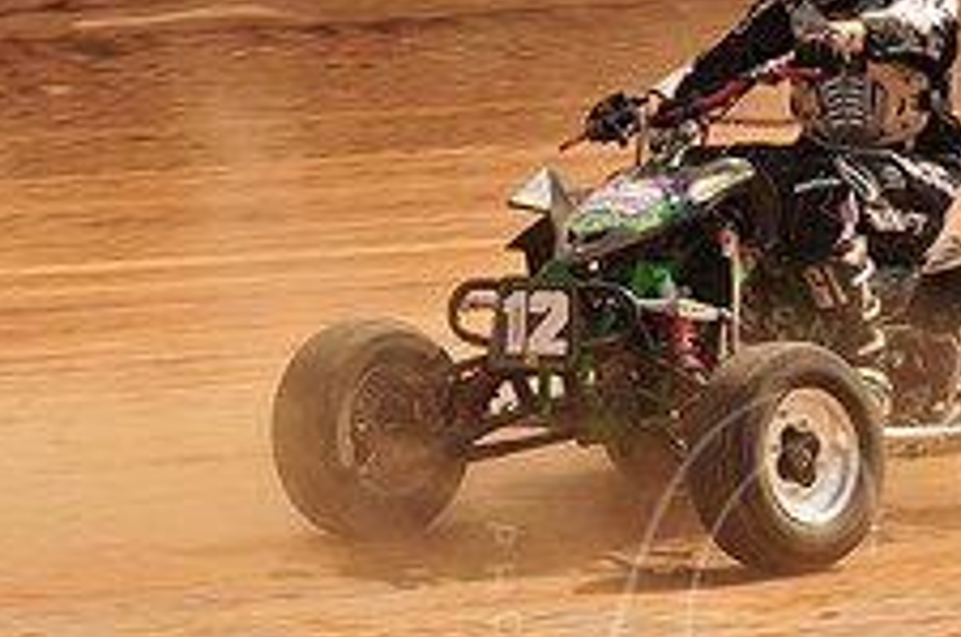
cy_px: 167
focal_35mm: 310
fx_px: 8258
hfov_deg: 6.7
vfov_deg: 4.4
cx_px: 739
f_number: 10
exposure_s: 1/400
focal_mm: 120
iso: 200
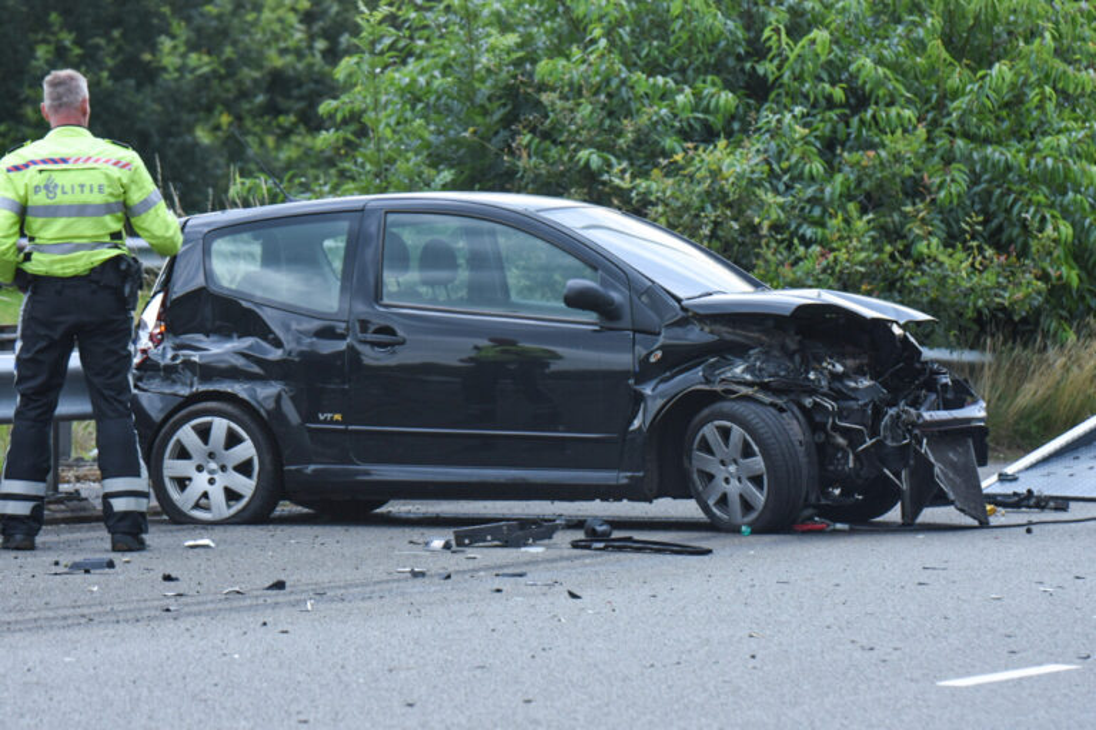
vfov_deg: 6.1
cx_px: 548
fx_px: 6849
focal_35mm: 225
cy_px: 365
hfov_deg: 9.1
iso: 320
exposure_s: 1/80
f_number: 4
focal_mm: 150
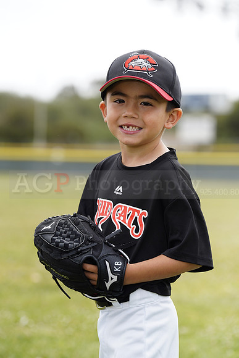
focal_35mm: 178
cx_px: 120
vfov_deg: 11.5
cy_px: 179
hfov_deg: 7.7
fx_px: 1771
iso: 100
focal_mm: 178
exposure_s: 1/250
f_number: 5.6
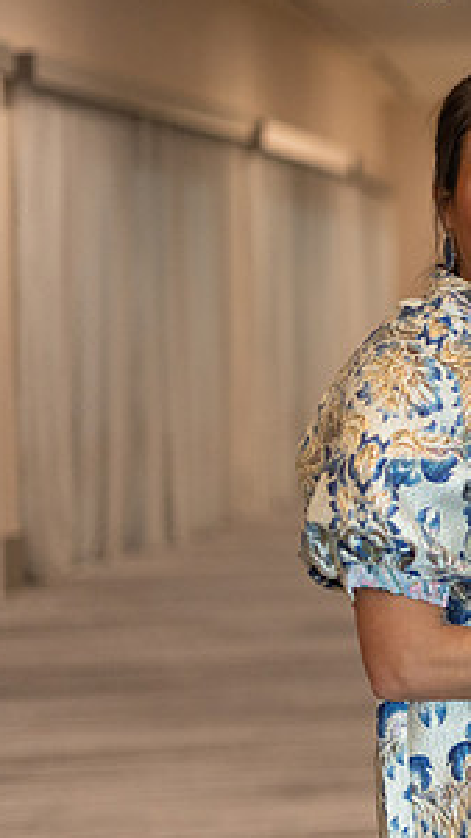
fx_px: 2246
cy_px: 347
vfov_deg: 21.1
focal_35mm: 101
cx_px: 702
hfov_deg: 11.5
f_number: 1.8
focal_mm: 50
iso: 1250
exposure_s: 1/320
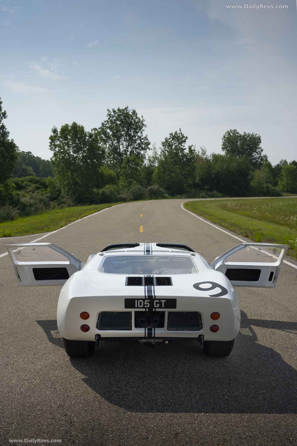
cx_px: 148
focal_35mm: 41
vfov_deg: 47.4
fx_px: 507
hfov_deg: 32.6
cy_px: 223
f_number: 6.3
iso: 100
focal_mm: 41
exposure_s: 1/800
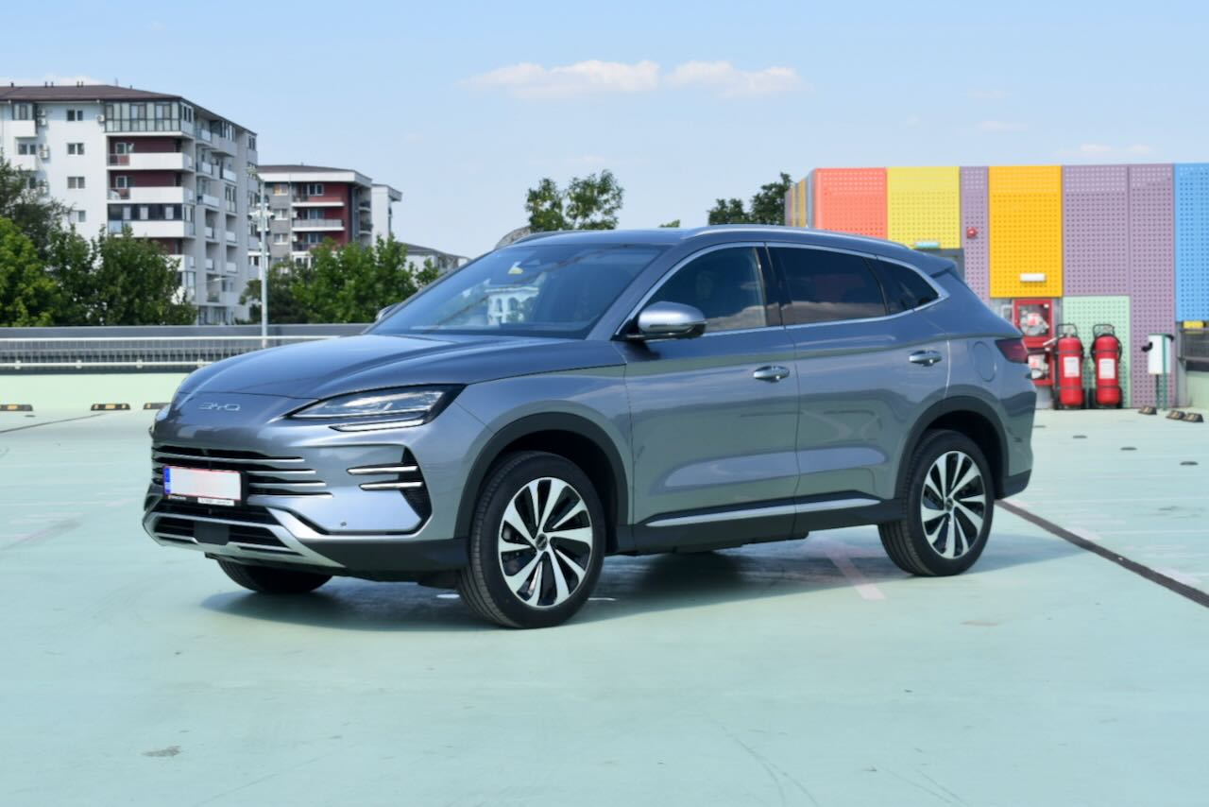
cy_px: 404
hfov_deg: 33.4
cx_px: 604
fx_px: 2015
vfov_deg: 22.6
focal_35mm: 60
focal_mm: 40
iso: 200
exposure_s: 1/320
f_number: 9
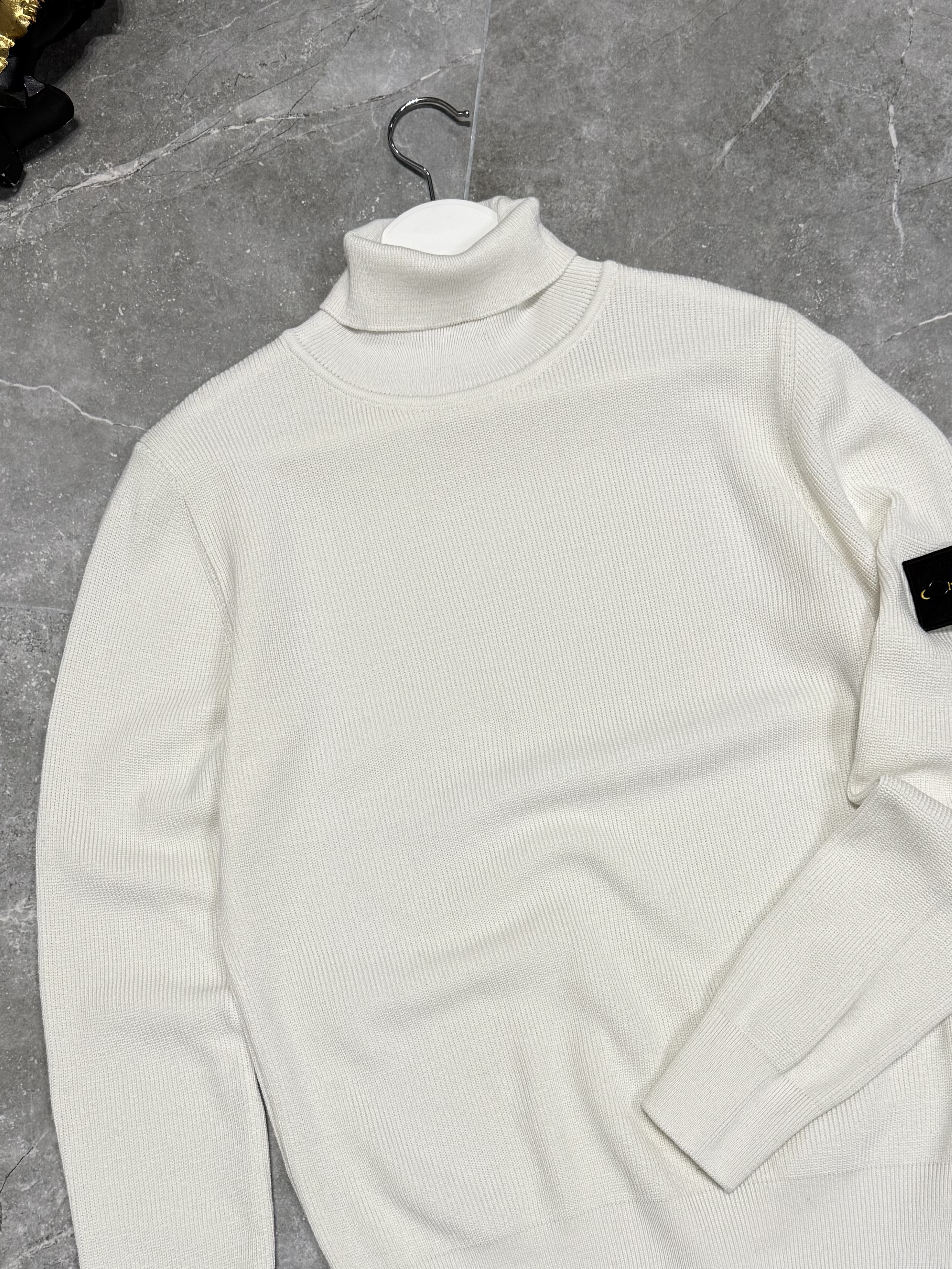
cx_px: 481
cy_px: 826
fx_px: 1540
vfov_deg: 44.3
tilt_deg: -82.4
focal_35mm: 42
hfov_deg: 34.3
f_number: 1.78
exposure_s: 1/100
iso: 80
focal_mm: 6.76
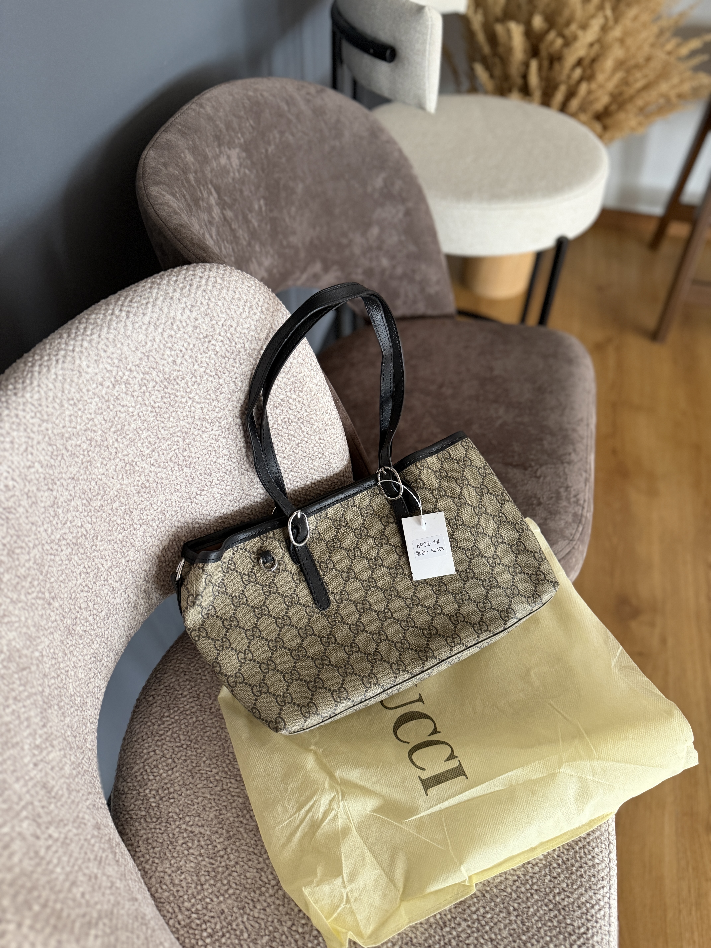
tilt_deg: -48.3
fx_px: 657
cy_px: 474
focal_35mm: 24
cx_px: 356
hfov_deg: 56.8
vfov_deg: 71.6
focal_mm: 6.76
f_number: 1.78
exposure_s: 1/60
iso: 400
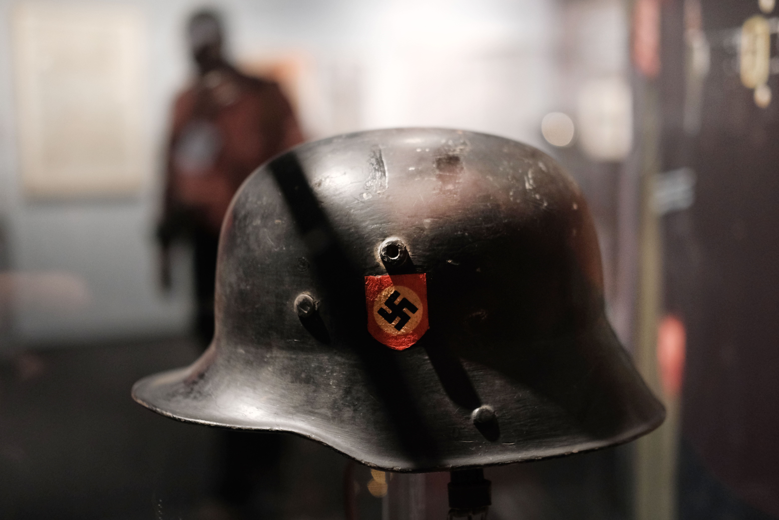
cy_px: 260
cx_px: 390
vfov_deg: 25.5
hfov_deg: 37.5
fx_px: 1147
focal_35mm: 53
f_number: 2
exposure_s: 1/52
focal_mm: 35
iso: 2500
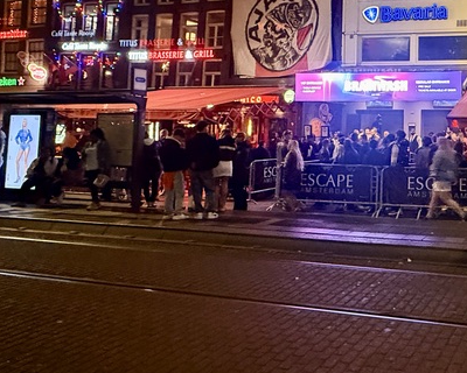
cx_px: 445
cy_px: 92
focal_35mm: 35
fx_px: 484
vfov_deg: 41.0
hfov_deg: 45.2
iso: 1000
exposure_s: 1/40
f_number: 2.2
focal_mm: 2.22
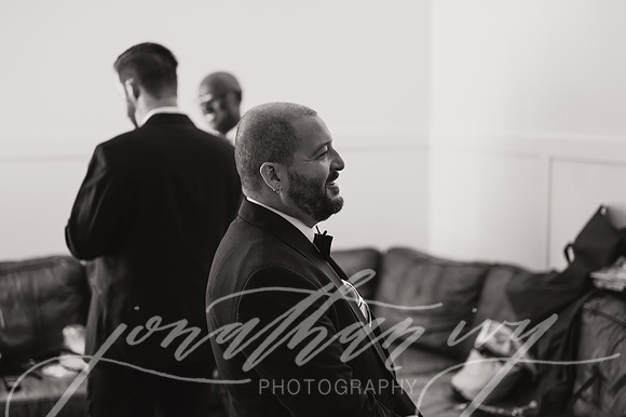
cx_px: 313
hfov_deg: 39.6
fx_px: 869
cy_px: 208
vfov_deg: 27.0
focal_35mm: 50
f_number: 2
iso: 250
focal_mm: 50
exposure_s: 1/250
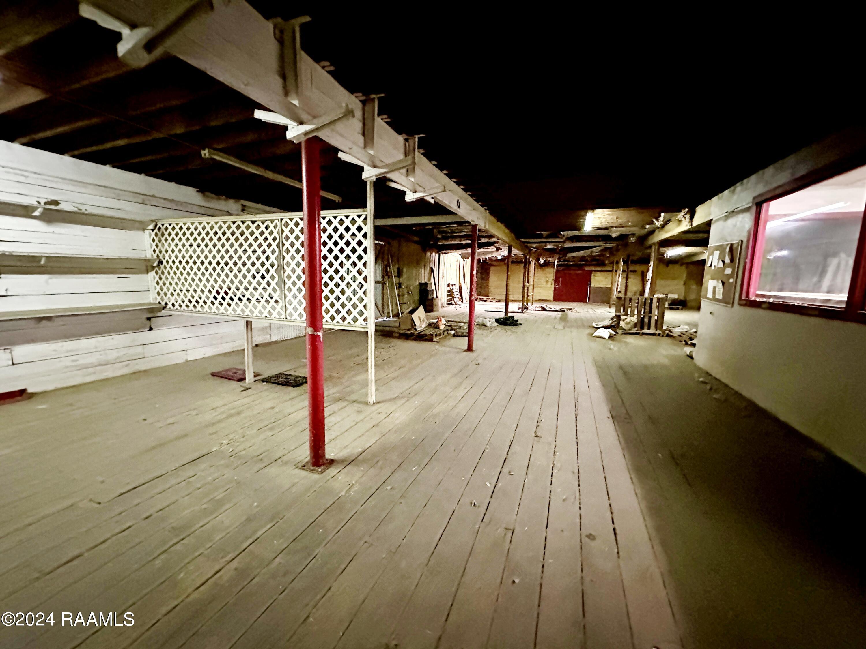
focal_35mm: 14
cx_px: 433
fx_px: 350
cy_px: 324
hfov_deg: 102.1
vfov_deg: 85.7
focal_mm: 2.22
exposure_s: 1/30
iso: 2000
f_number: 2.2
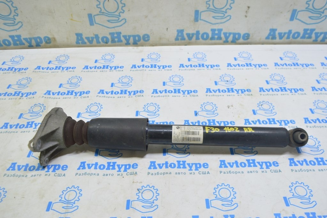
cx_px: 164
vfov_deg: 43.5
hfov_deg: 62.0
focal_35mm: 30
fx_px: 272
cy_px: 109
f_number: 5.6
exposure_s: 1/20
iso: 400
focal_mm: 20
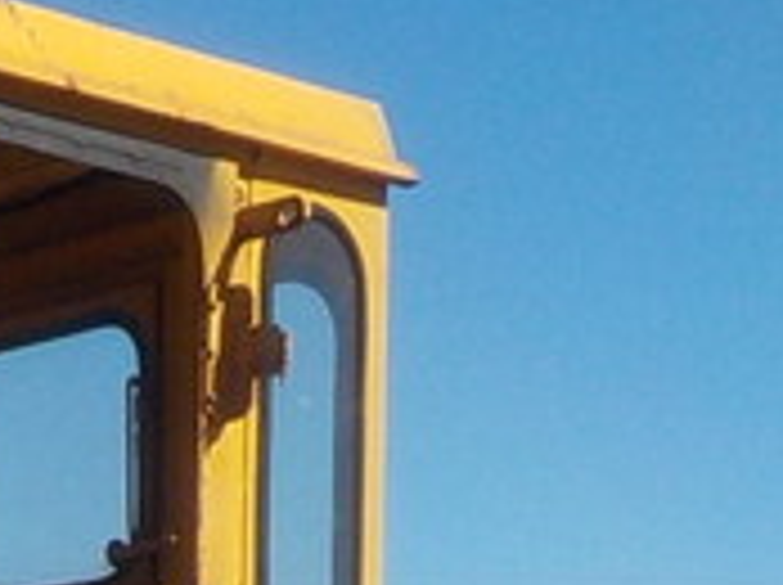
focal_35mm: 138
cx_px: -567
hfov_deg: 13.1
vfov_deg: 10.1
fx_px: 3117
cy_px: 1094
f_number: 3.3
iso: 125
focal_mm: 4.1
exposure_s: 1/1250
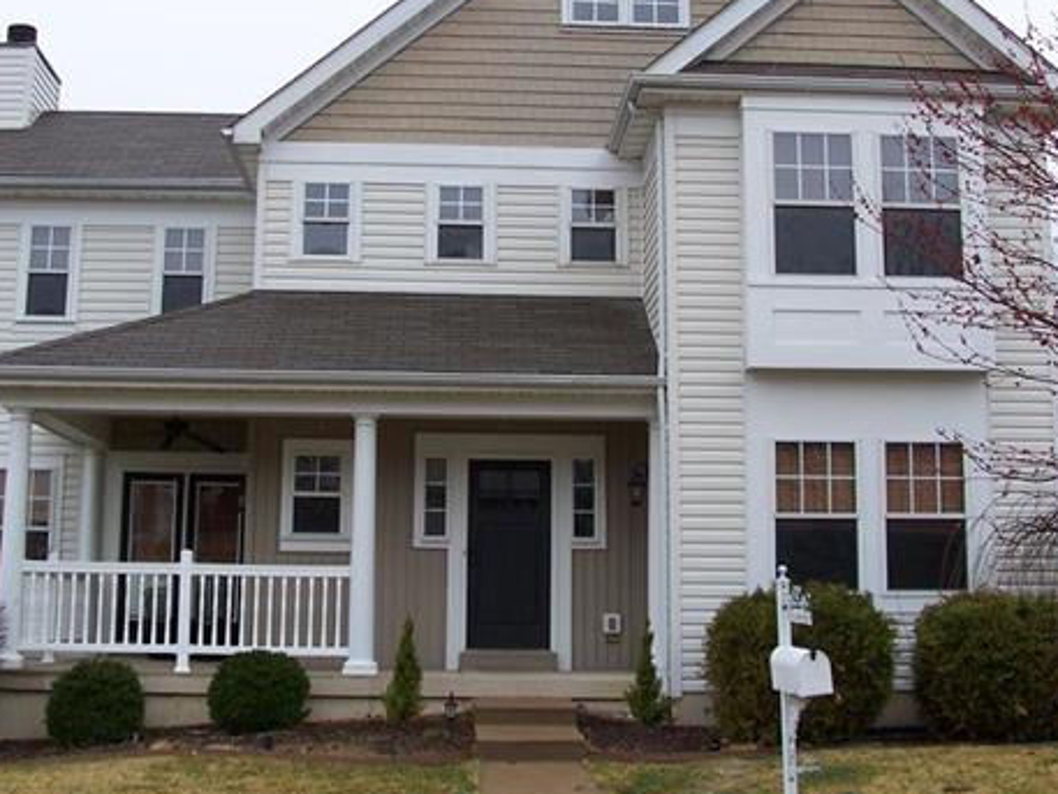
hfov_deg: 38.9
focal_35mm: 49
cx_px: 535
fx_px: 1498
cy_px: 347
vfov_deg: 29.7
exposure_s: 1/350
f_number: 2.8
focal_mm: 6
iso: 80
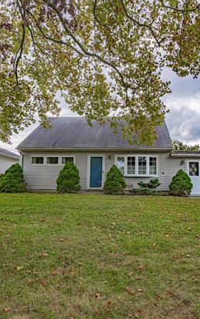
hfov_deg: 48.9
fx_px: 218
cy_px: 161
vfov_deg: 72.5
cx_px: 124
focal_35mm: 25
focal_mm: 16
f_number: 9
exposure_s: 1/1600
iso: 320
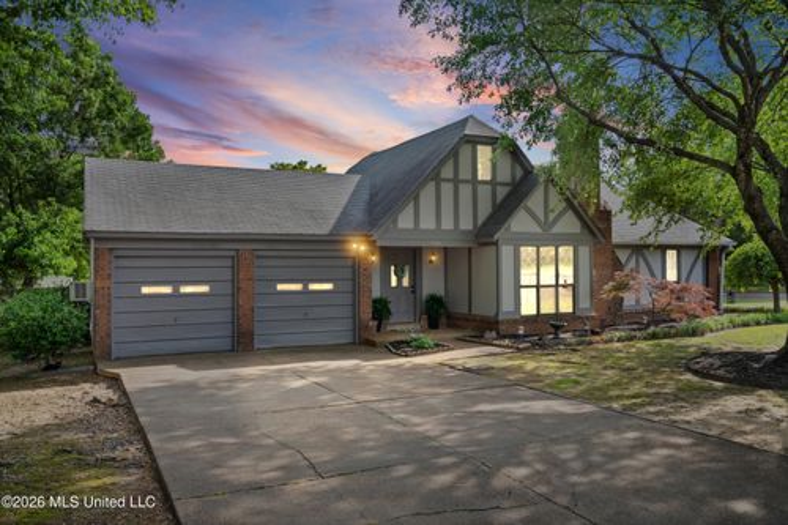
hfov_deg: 65.5
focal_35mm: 28
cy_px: 262
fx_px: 613
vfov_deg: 46.4
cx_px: 394
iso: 800
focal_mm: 28
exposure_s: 1/320
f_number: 9
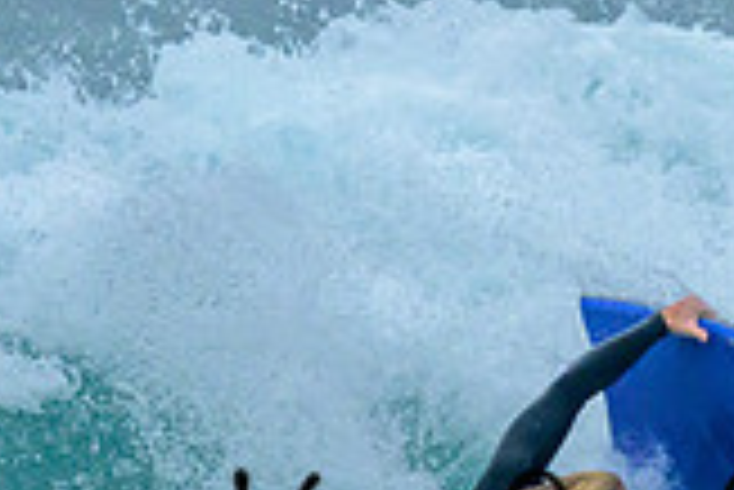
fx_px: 79871
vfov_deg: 0.4
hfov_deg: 0.5
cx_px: 665
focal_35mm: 3914
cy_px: 175
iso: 800
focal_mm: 800
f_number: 6.3
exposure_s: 1/2000
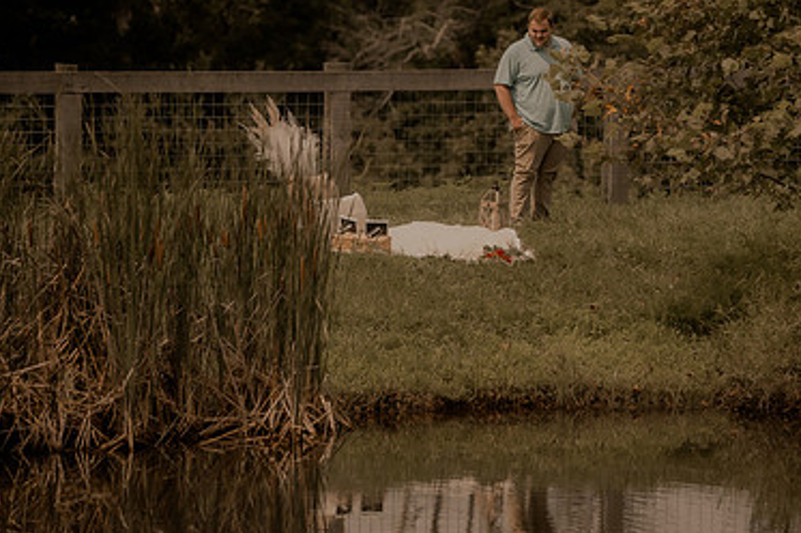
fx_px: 5580
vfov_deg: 5.5
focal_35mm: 251
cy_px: 200
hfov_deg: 8.2
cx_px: 460
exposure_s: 1/1600
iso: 125
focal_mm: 155
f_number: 2.8
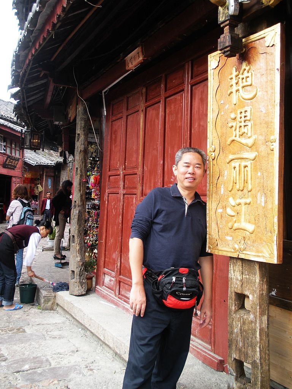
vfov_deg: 51.4
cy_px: 194
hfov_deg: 39.7
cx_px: 146
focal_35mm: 36
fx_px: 405
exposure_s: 1/59.8
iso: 66
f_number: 3.5
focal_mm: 6.3
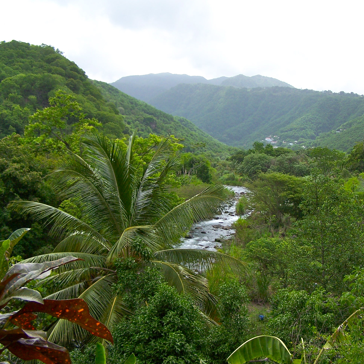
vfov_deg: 37.6
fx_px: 535
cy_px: 182
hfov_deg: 37.4
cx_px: 222
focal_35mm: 45
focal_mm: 6.3
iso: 80
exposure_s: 1/1000
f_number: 2.8
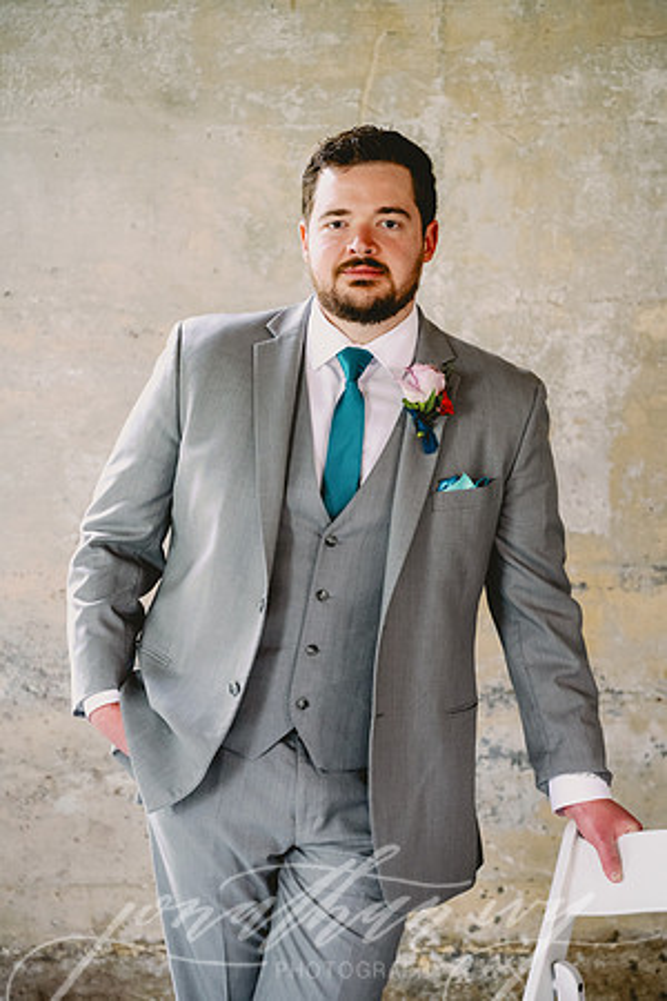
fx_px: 3196
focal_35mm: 115
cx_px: 334
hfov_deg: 11.9
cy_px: 500
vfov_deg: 17.8
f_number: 4
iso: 1600
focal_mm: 115
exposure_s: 1/160
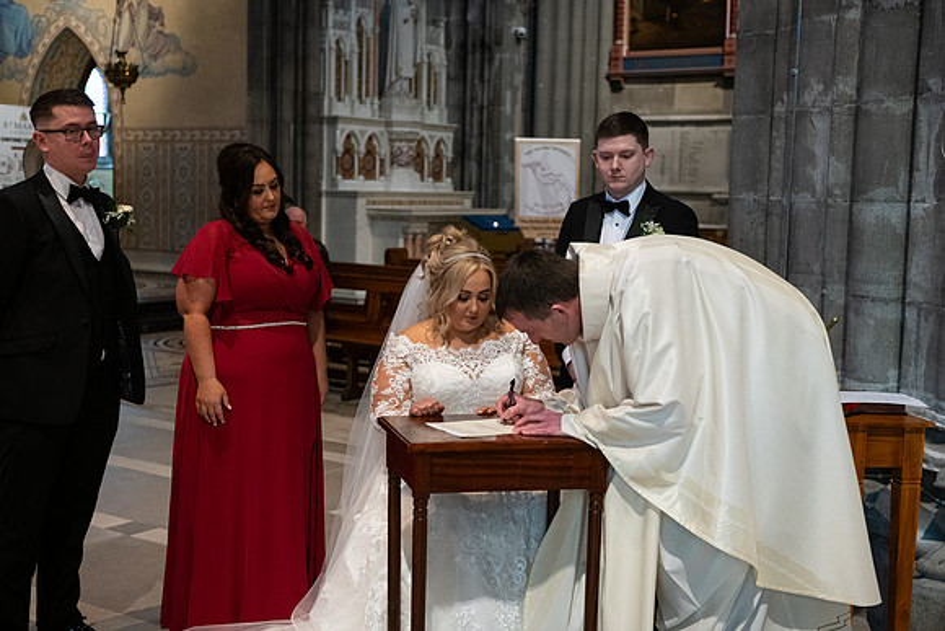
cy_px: 316
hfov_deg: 39.6
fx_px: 1313
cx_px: 472
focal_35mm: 50
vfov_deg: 27.0
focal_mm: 50
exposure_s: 1/160
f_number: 3.5
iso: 1250
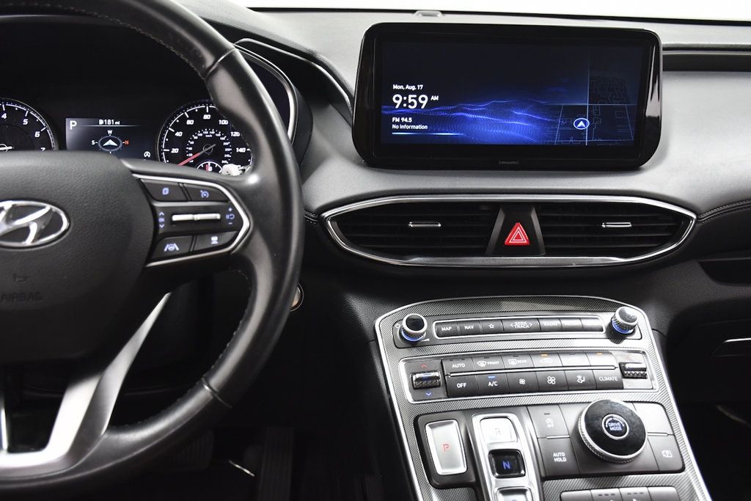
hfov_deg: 53.1
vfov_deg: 36.9
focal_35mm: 36
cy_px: 250
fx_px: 751
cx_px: 376
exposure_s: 1/100
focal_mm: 24
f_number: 4
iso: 1250
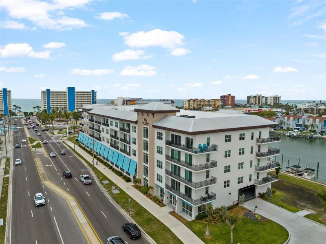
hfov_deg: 71.7
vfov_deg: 56.7
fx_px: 226
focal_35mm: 24
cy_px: 122
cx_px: 163
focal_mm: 12.29
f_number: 2.8
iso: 100
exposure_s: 1/3200
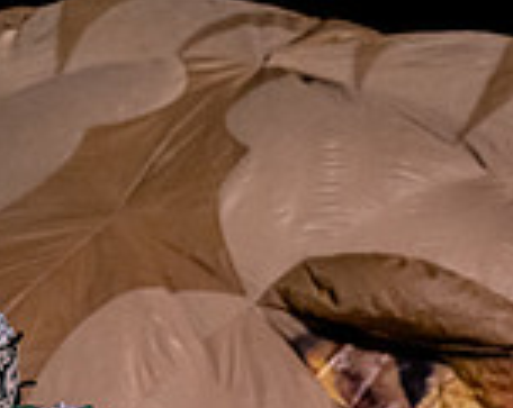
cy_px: 612
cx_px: -241
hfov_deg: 3.1
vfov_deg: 2.5
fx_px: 9441
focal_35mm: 623
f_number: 2.8
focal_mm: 126
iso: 3200
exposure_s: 1/1000
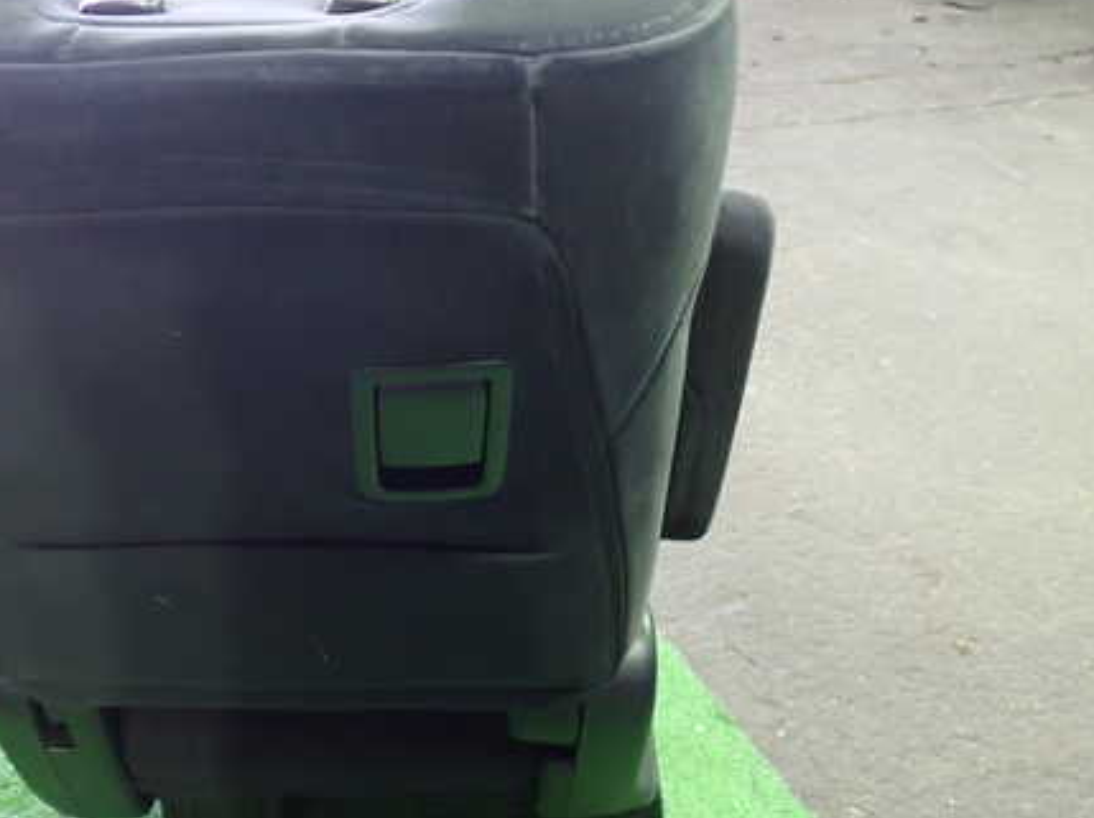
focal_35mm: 42
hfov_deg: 44.0
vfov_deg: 34.3
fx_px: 1326
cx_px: 334
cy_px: 413
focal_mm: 5.4
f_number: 2.3
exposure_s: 1/15
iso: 800
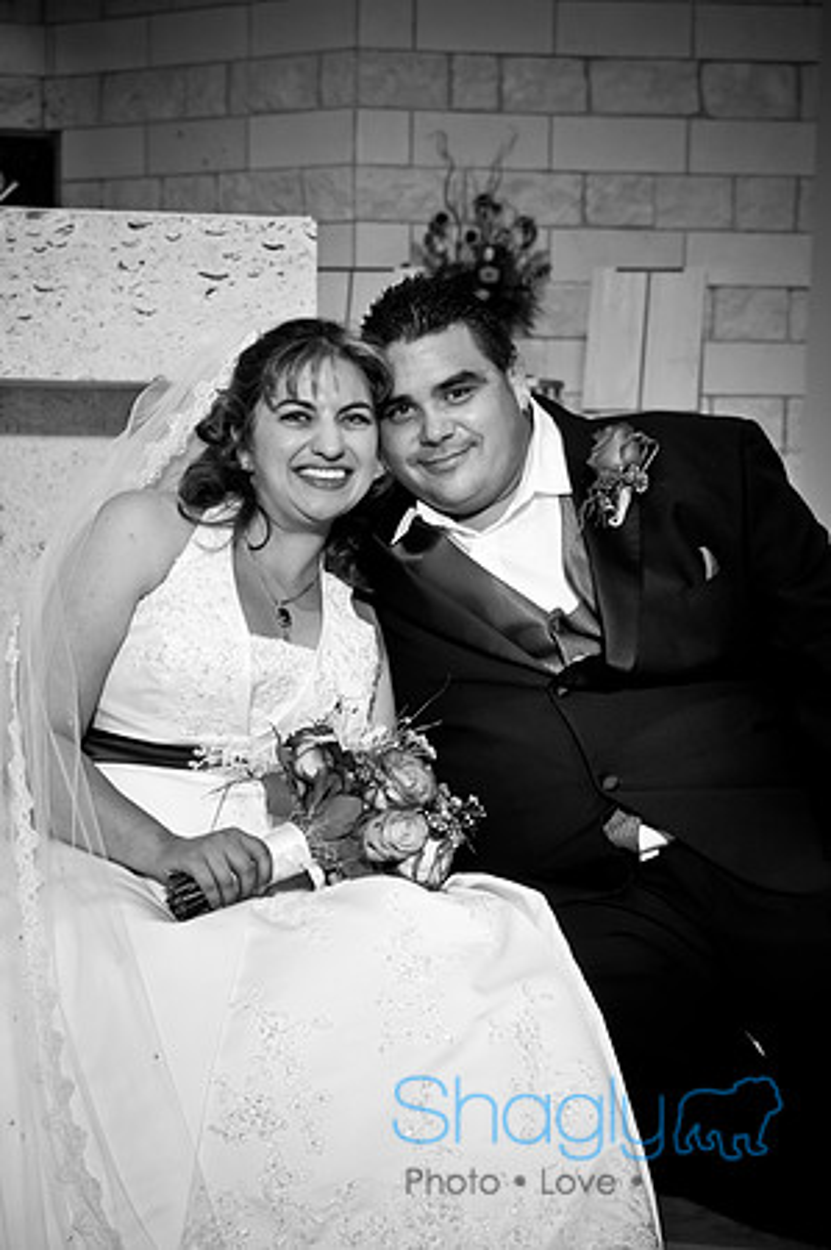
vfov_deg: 27.0
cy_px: 625
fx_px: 2603
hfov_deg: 18.1
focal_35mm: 75
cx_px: 416
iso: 200
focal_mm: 50
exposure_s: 1/50
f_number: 6.3
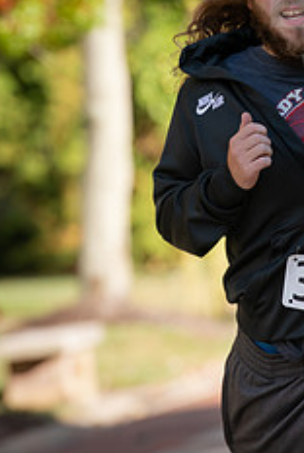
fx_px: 6276
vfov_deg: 4.1
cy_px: 100
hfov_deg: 2.8
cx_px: 212
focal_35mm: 497
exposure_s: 1/800
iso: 250
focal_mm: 200
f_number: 4.5
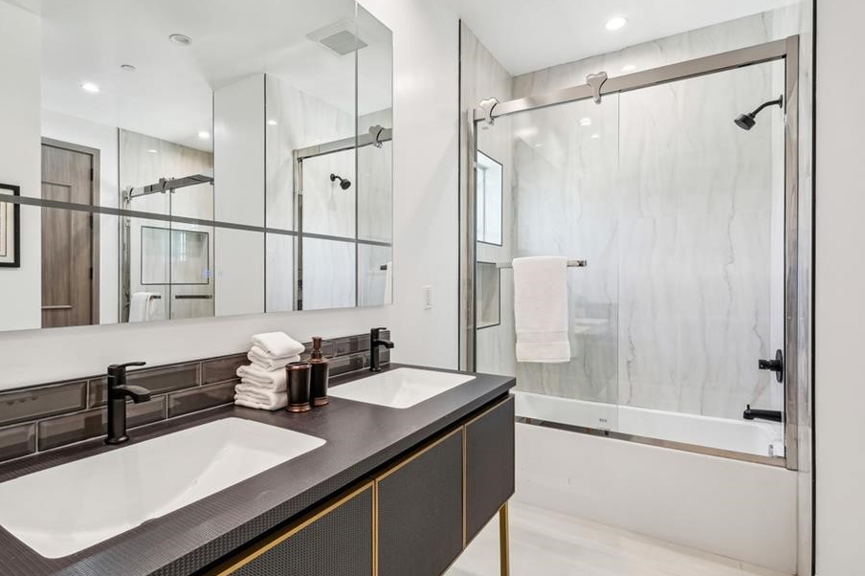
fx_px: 408
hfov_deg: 92.9
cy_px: 284
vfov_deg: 70.4
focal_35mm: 17
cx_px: 384
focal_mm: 10
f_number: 8
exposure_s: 1/13
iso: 160
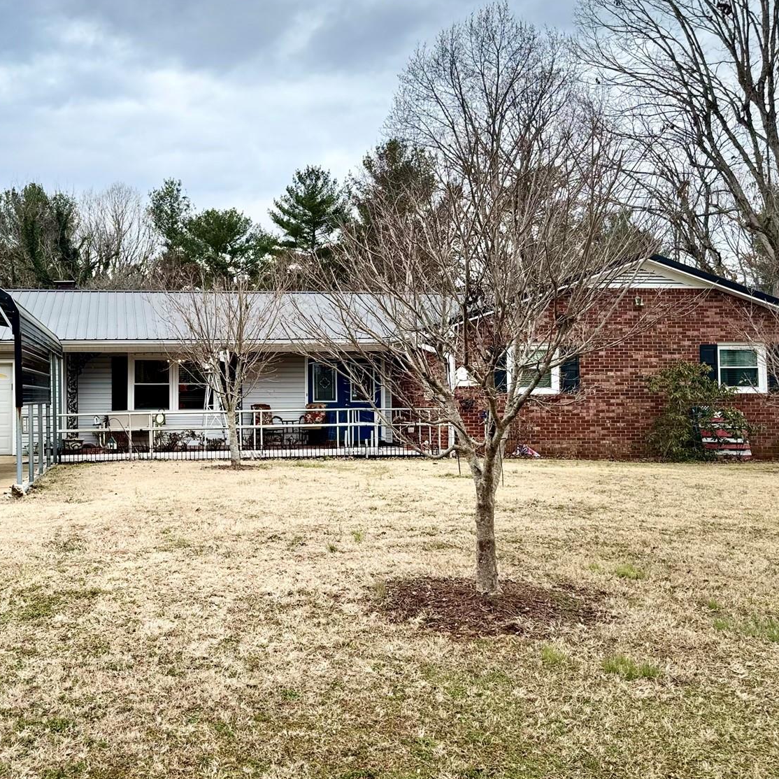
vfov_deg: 42.8
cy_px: 373
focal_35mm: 39
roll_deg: +0.0
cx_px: 192
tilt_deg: +1.7
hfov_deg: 41.5
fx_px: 993
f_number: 1.78
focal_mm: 6.76
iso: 64
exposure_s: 1/121
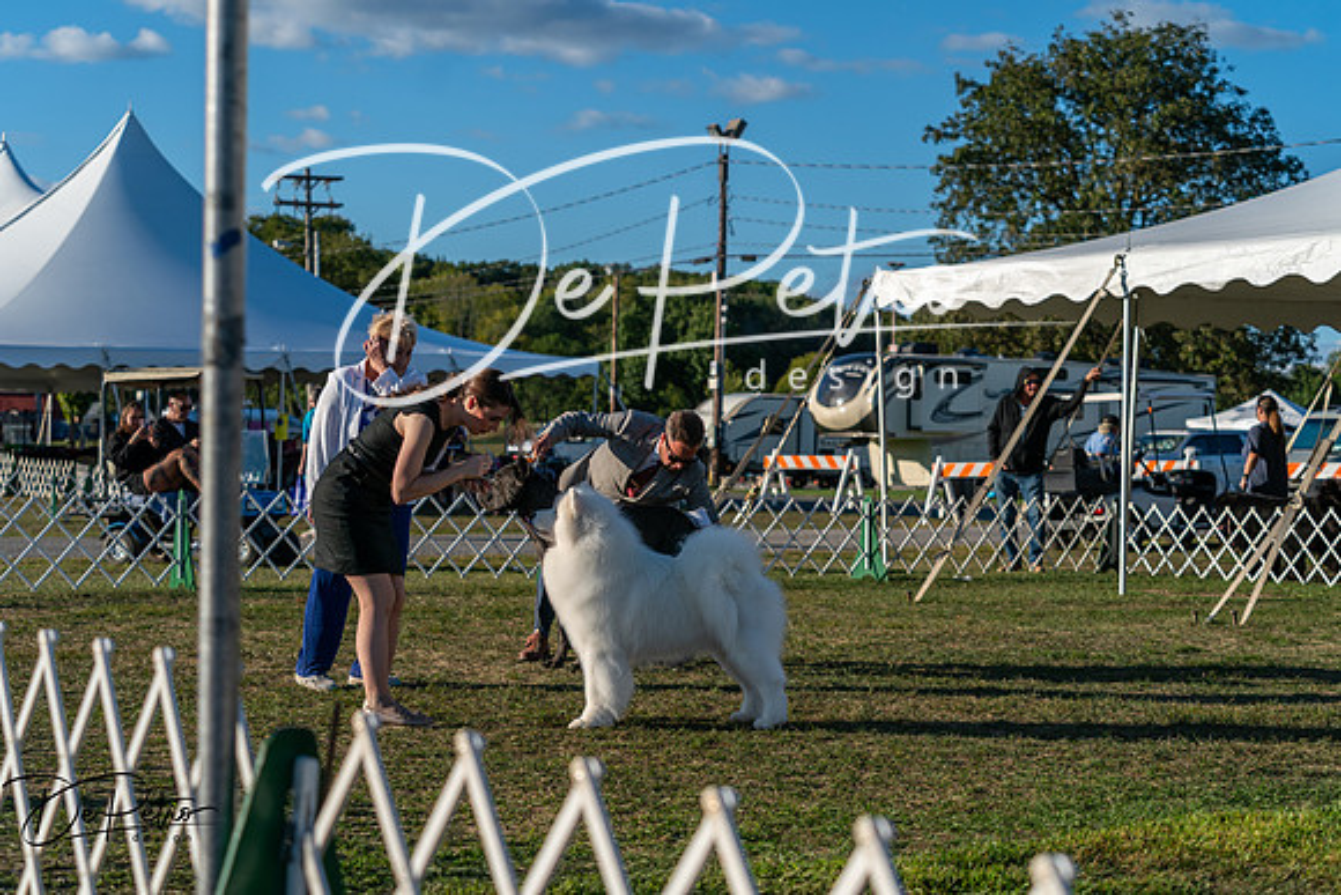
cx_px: 670
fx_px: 2608
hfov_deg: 28.8
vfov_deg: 19.5
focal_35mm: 70
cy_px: 448
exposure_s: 1/1250
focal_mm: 70
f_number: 4.5
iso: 125
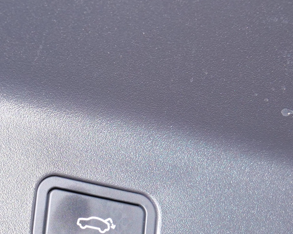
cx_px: 98
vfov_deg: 12.3
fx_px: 1075
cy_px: 219
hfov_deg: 15.5
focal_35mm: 124
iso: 800
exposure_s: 1/15
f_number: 4.2
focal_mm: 22
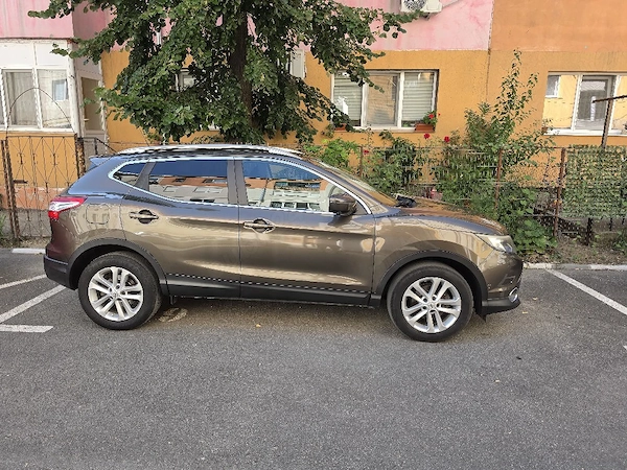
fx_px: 417
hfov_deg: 73.9
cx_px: 314
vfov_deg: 58.9
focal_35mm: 23
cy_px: 235
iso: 32
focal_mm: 6.5
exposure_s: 1/370
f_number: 1.4
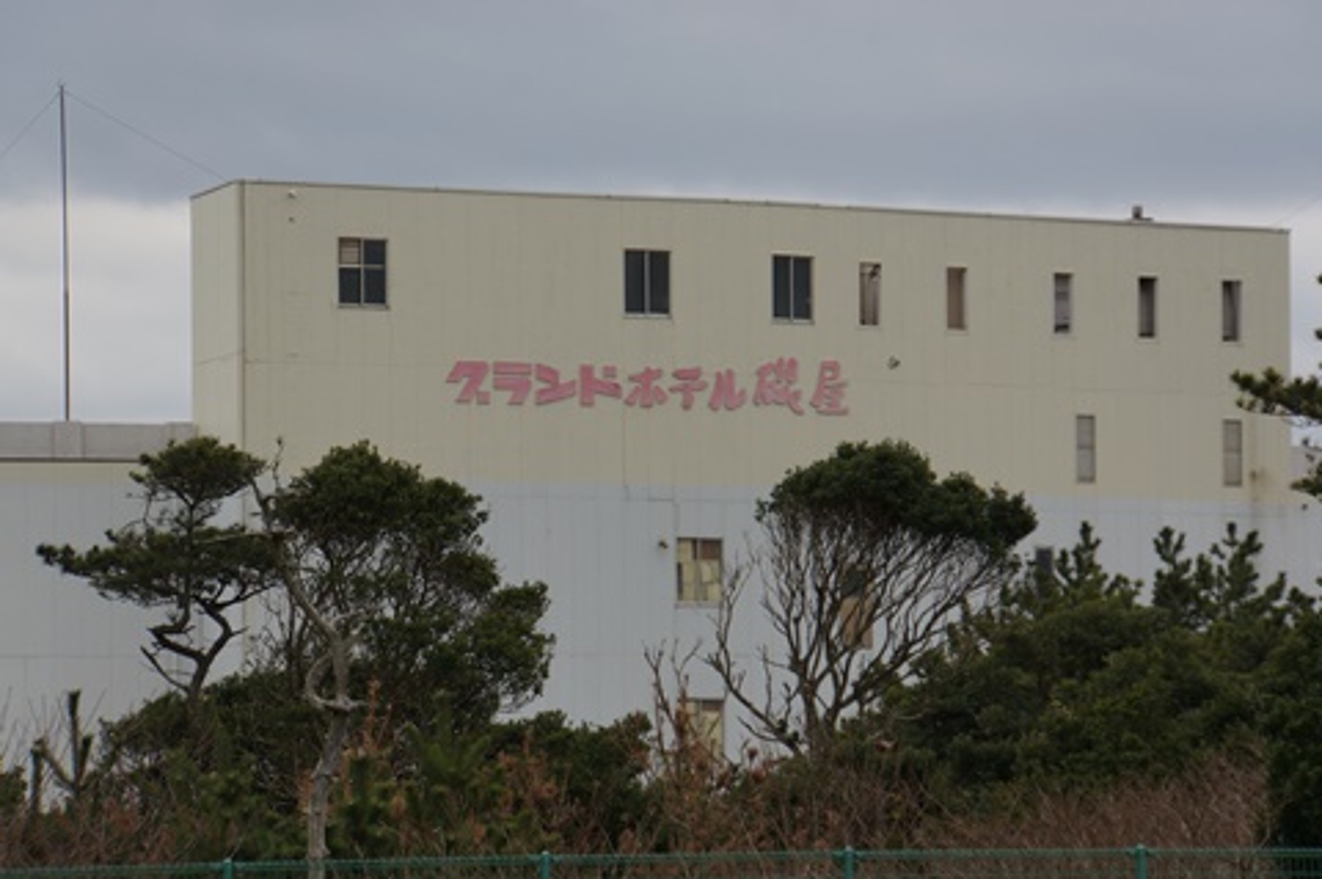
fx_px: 6961
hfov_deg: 10.8
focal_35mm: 190
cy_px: 440
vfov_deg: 7.2
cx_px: 661
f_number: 6.3
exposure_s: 1/200
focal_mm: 126.5
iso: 160
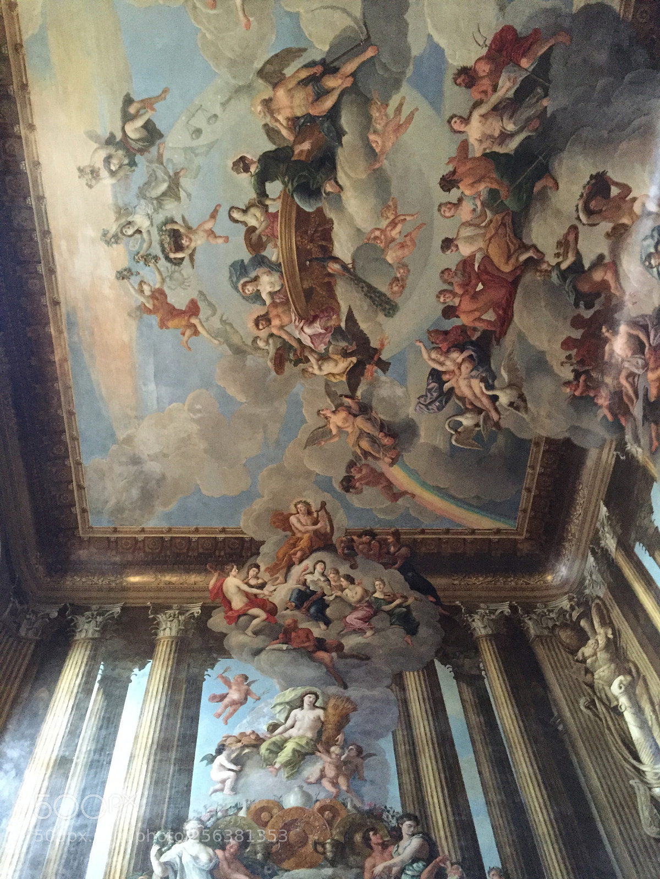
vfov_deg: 61.7
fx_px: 737
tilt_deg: +60.9
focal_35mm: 29
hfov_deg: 48.2
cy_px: 440
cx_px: 330
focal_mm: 4.15
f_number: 2.2
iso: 400
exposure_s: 1/17
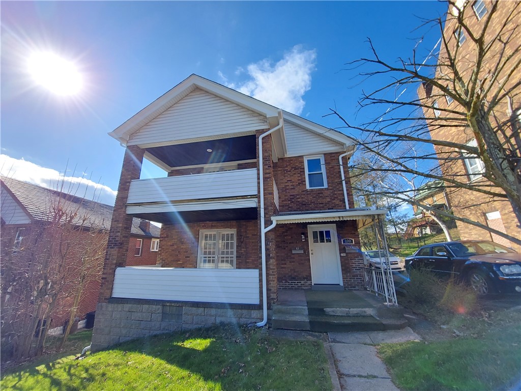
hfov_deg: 106.2
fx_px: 196
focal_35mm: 13
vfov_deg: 89.9
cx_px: 260
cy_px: 196
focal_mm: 1.74
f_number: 2.2
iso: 50
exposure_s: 1/649
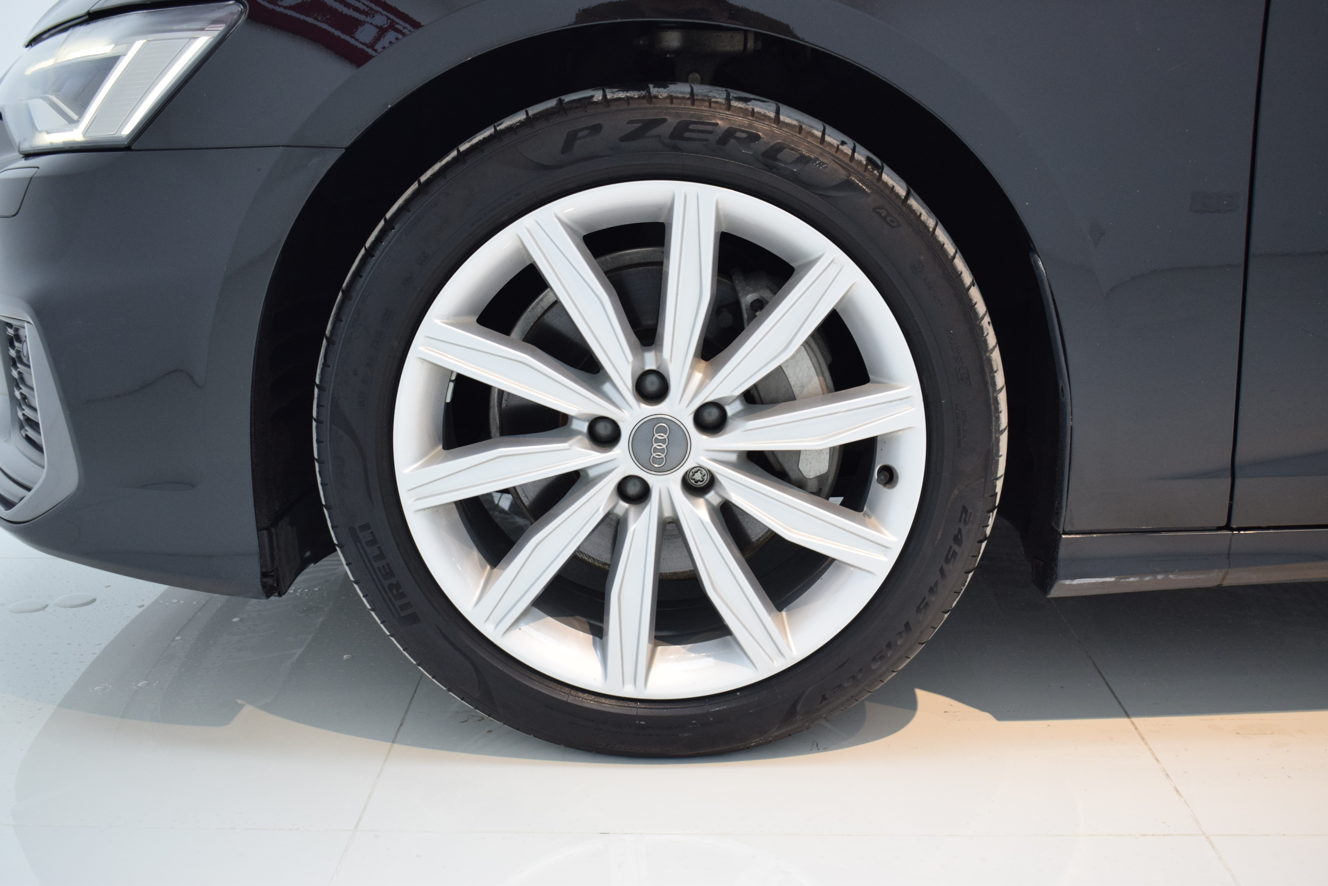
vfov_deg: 33.0
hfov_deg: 47.9
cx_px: 664
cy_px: 443
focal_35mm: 40
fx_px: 1494
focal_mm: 27
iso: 1000
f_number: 5.6
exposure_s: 1/100
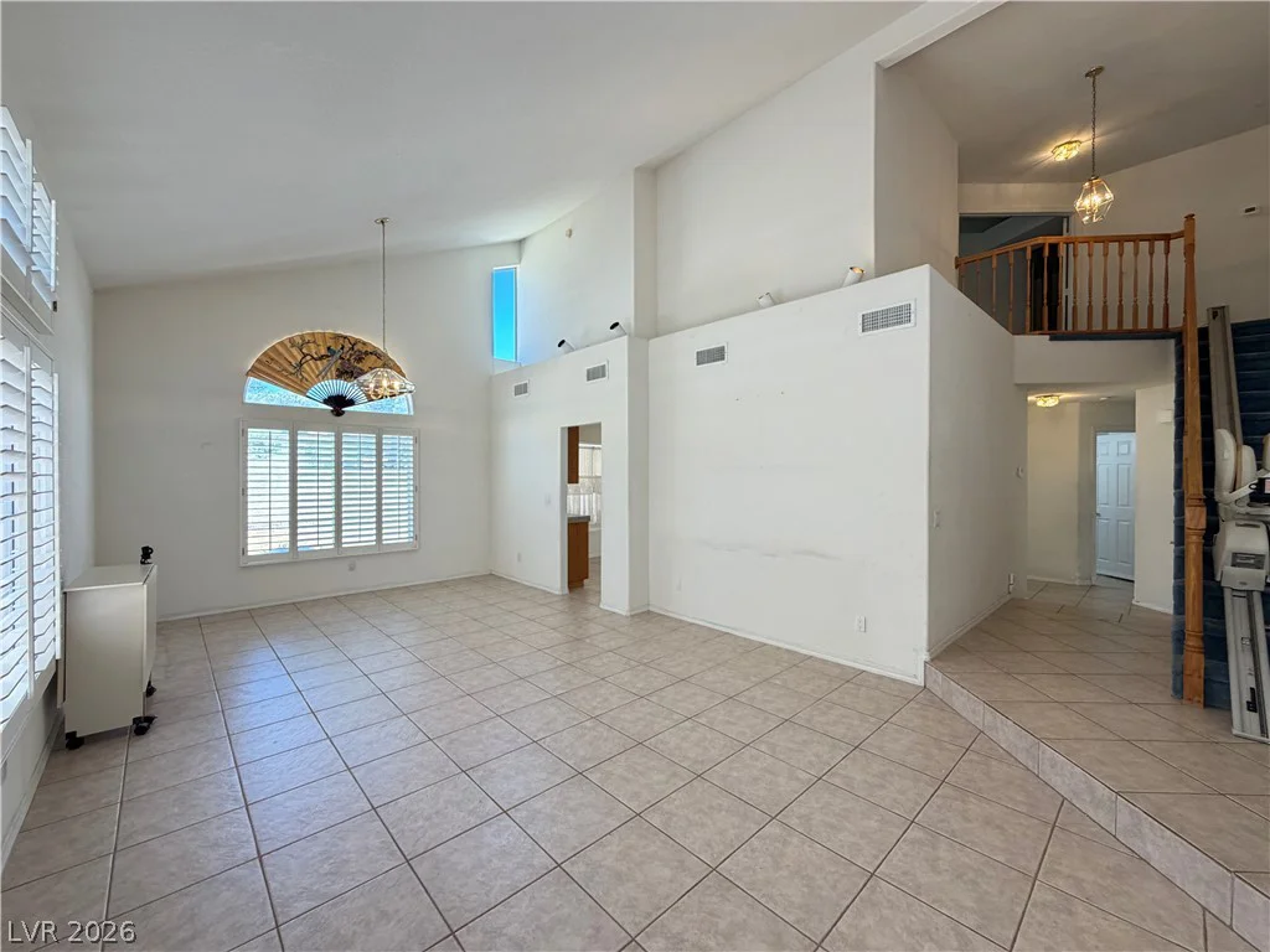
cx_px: 635
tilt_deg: +0.8
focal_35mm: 14
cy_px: 476
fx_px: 514
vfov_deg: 85.7
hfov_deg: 102.1
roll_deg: +0.5
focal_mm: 2.22
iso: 200
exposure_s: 1/120
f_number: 2.2
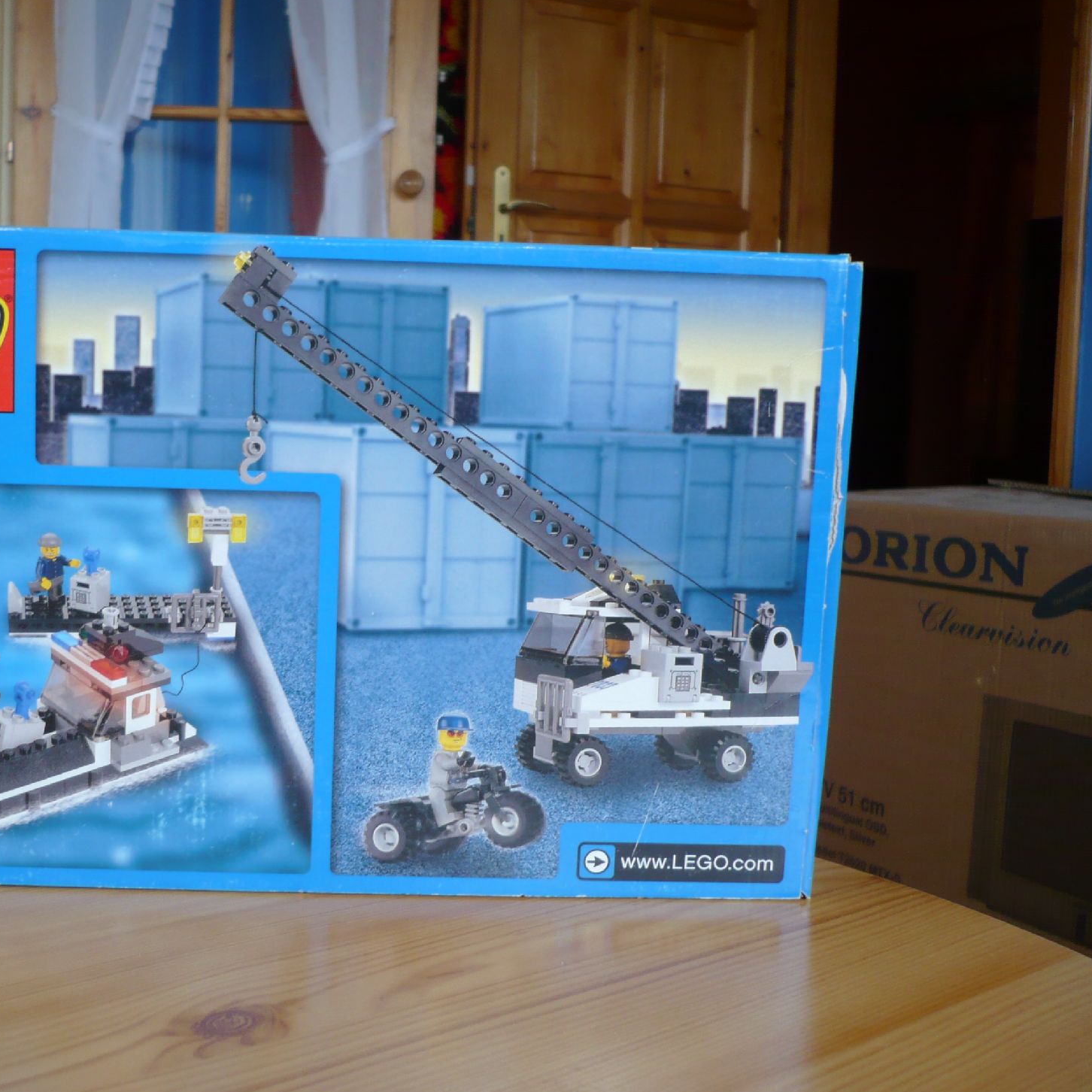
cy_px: 552
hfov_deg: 39.5
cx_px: 357
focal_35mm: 42
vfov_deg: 40.0
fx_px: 1499
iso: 100
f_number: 2.8
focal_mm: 5.8
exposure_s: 1/25
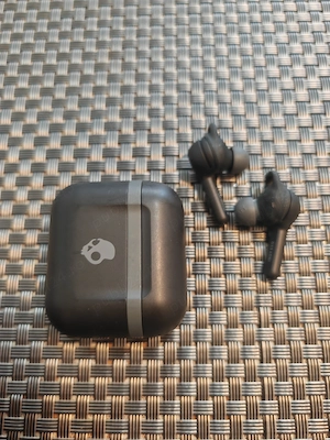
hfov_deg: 51.4
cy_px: 220
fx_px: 343
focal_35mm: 27
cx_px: 165
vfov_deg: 65.3
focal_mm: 7.62
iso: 320
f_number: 1.6
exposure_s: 1/50
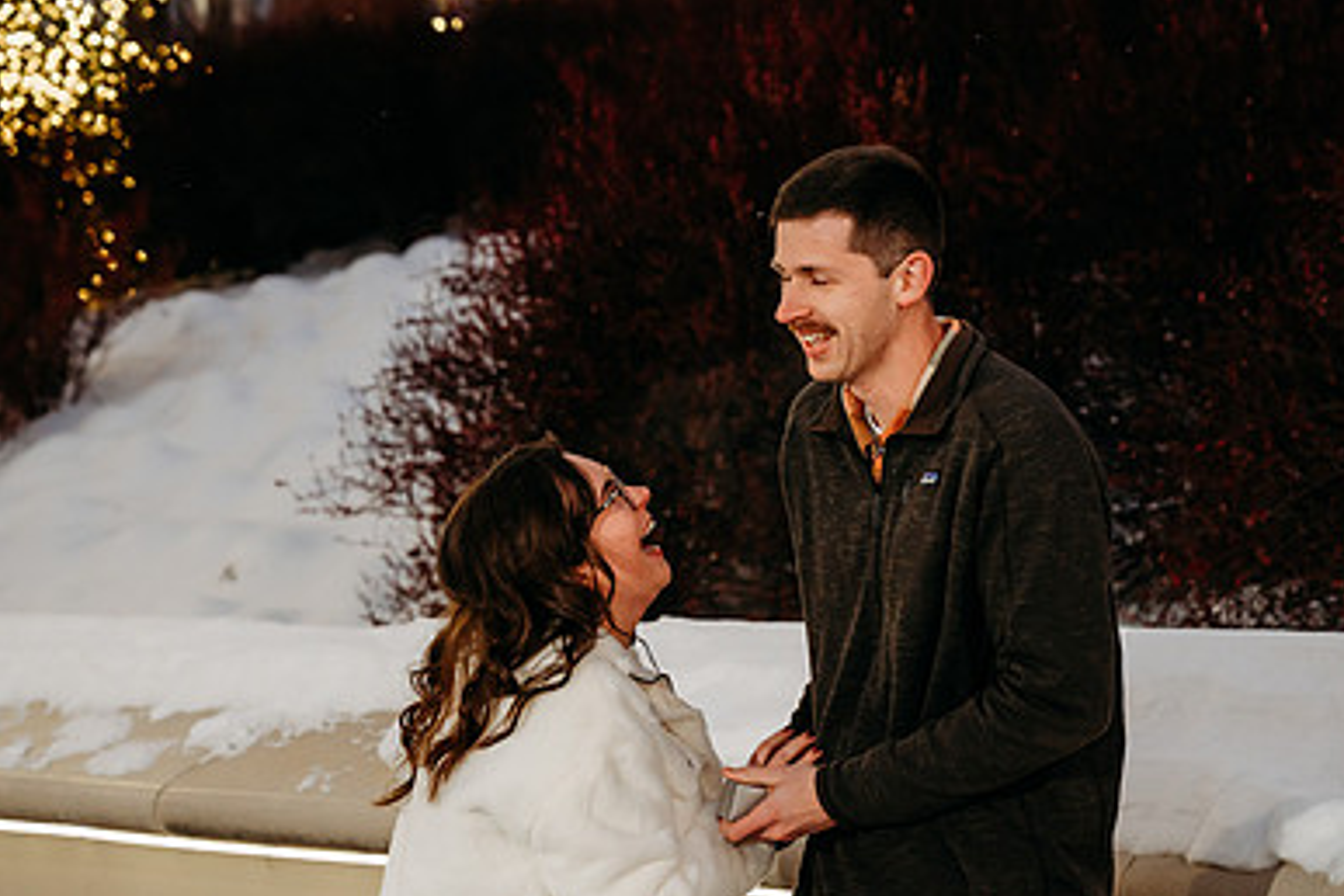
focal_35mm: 105
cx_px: 754
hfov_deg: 19.4
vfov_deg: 13.0
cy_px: 557
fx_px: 3920
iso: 1000
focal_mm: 70
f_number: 4.5
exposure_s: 1/200
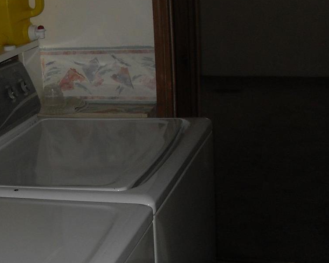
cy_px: 131
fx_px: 750
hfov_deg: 24.1
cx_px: 37
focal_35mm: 77
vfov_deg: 19.9
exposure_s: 1/45
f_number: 2.8
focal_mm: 6.3
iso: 100
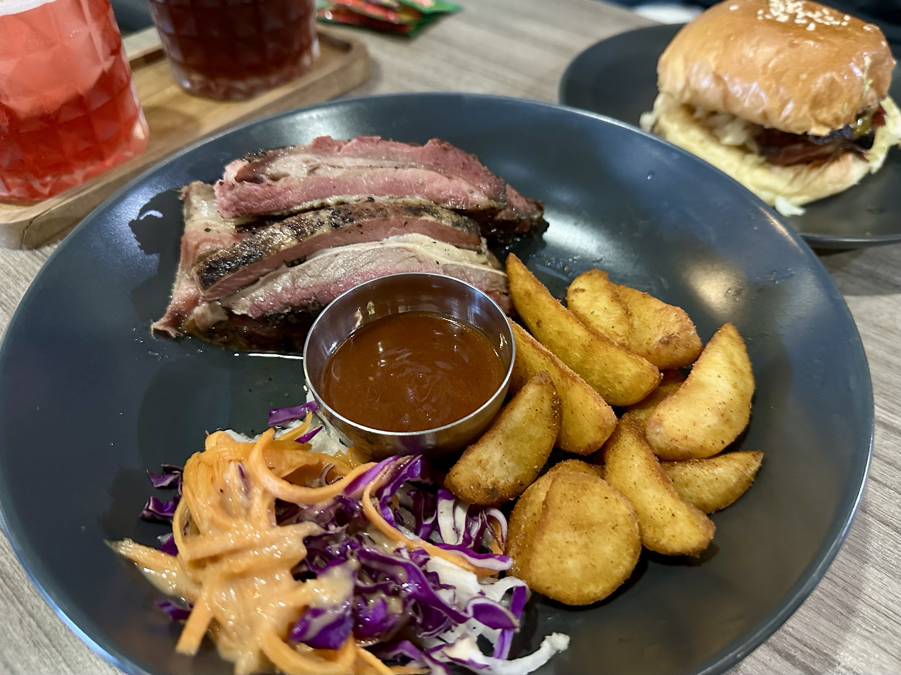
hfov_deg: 71.6
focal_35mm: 24
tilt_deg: -45.2
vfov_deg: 56.8
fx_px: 625
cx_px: 450
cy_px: 338
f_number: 1.78
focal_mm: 6.86
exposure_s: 1/29
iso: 1000
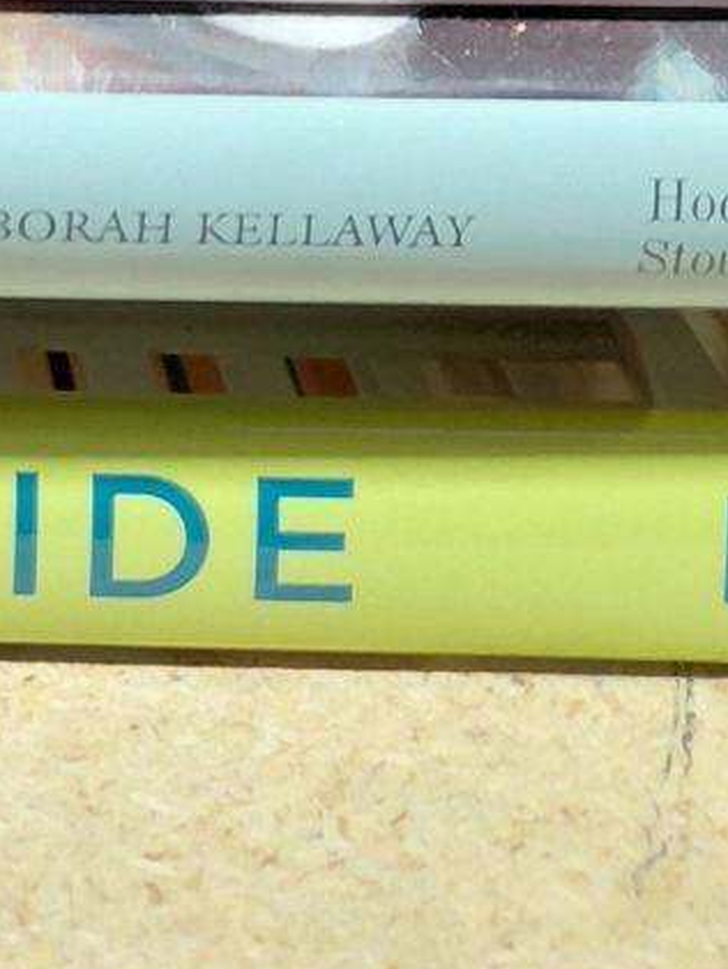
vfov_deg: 12.8
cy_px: -1296
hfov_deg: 11.3
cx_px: -604
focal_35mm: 121
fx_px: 3391
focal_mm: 4.69
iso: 200
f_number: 1.8
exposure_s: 1/60
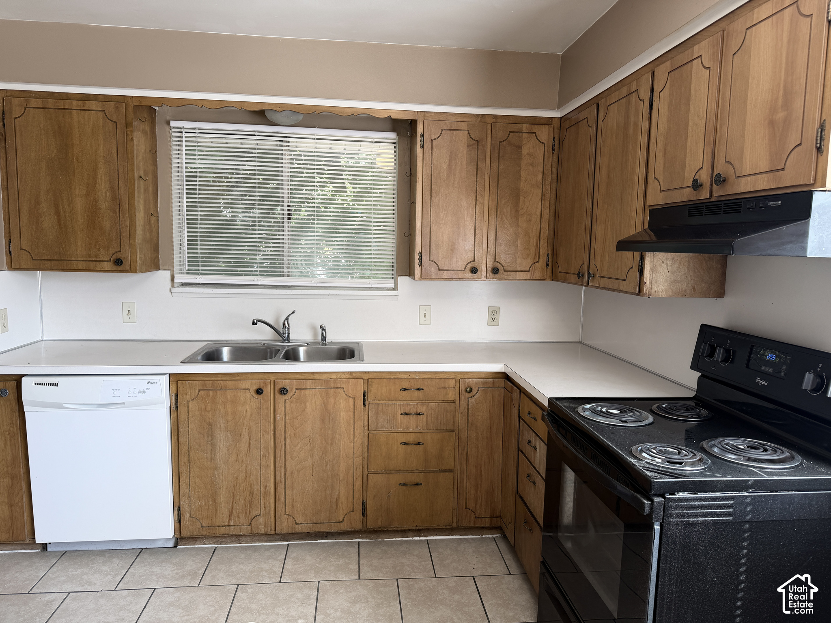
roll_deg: -1.1
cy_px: 312
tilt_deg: -6.8
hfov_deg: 71.6
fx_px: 576
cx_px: 416
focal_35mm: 24
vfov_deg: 56.8
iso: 64
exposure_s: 1/120
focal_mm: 6.76
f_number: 1.78
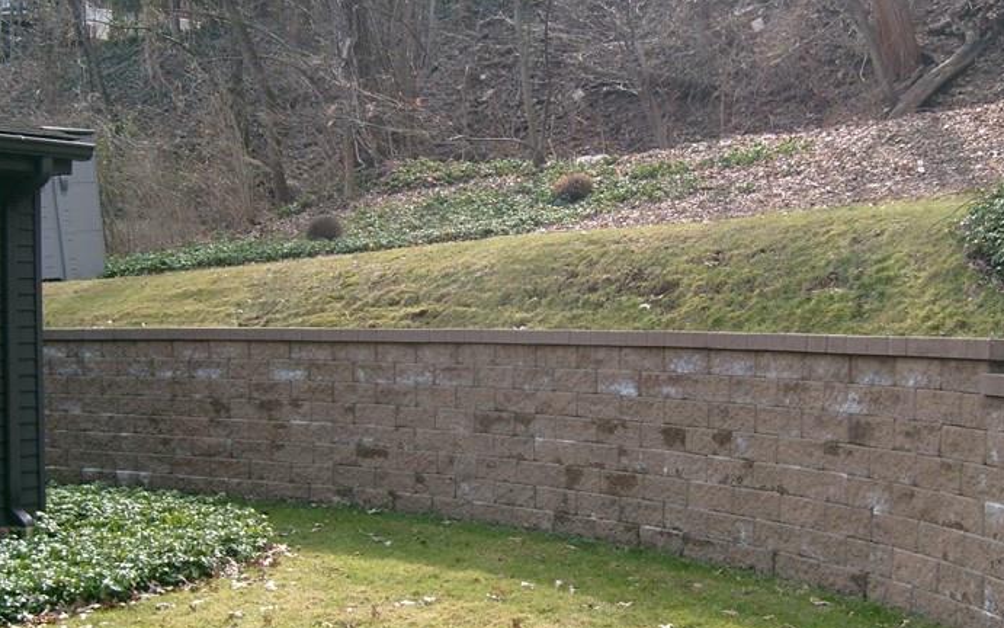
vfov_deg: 23.6
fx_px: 1505
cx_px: 568
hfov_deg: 36.8
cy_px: 299
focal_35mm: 55
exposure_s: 1/350
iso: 80
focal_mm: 5.8
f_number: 2.8
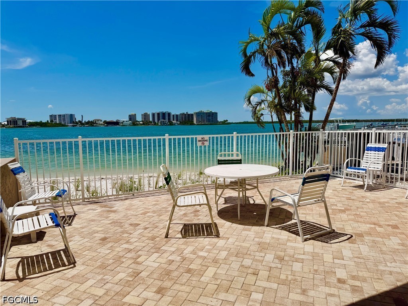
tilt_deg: -8.4
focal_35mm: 24
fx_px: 283
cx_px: 204
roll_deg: +0.9
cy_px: 153
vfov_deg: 56.8
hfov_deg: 71.6
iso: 80
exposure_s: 1/14286
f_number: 1.78
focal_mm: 6.76
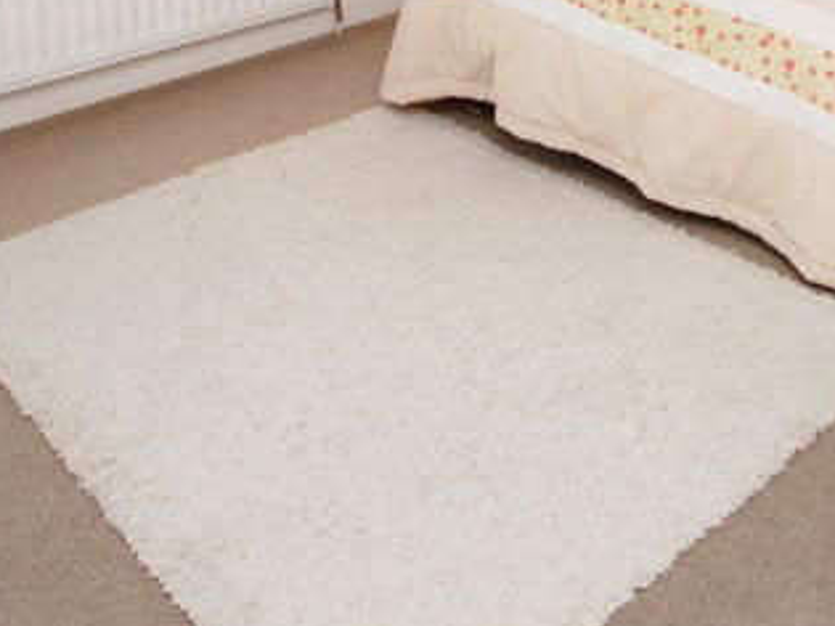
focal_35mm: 47
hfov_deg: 38.6
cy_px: -229
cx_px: 689
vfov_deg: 25.6
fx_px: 1133
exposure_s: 1/60
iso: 160
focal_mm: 10
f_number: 5.6
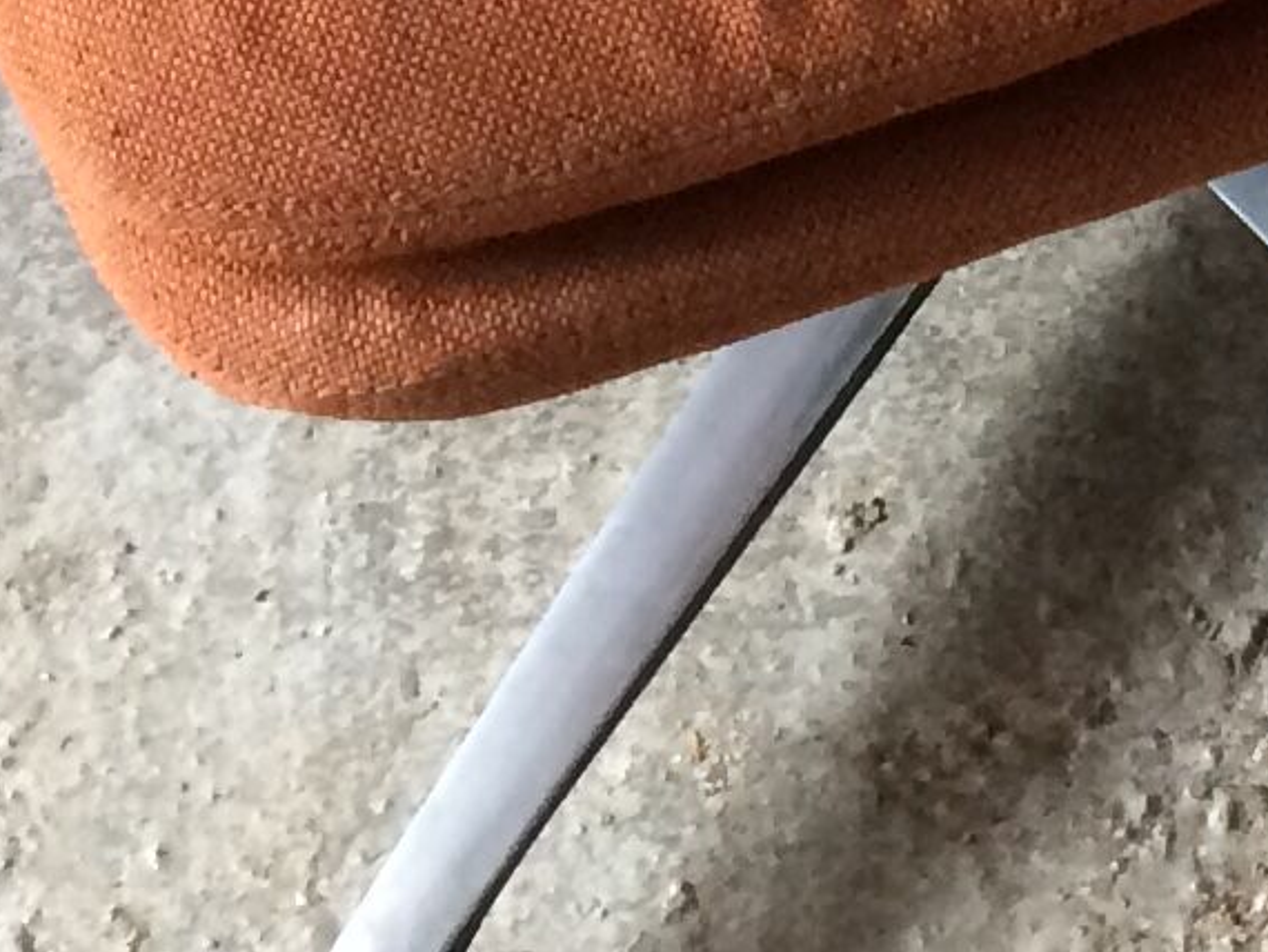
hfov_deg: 11.3
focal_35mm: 166
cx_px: 2013
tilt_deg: -46.2
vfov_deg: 8.3
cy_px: -1266
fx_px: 6083
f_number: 2.2
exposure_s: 1/33
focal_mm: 4.15
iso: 80
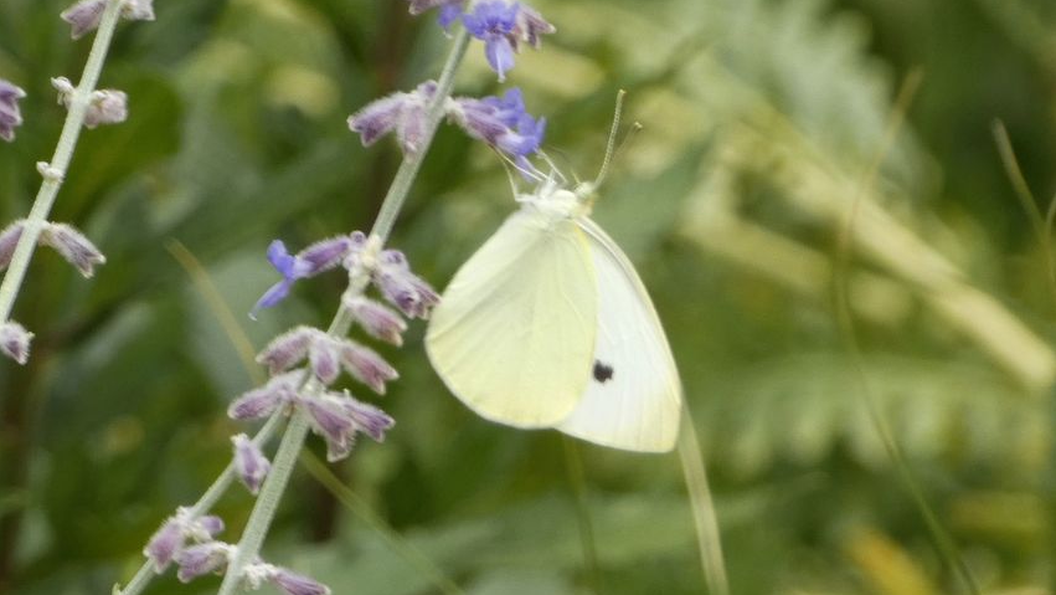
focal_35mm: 496
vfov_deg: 2.5
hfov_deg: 4.4
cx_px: 528
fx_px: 13891
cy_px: 292
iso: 125
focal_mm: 81.4
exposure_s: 1/100
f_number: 5.6
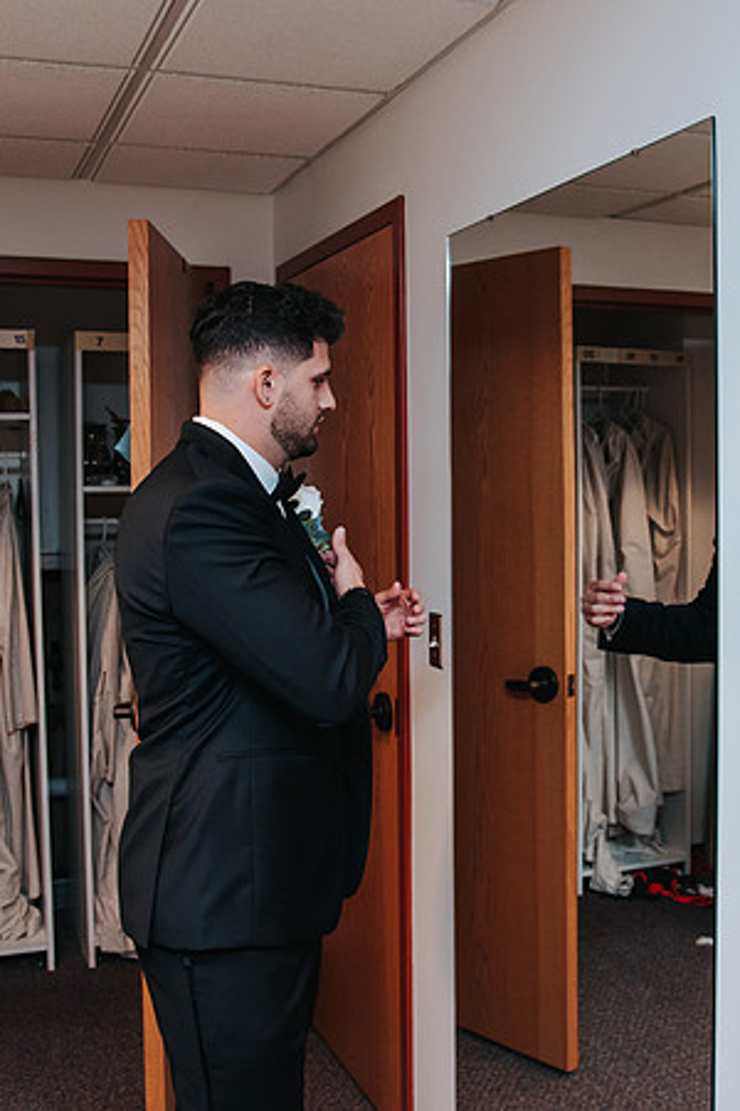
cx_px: 414
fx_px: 1201
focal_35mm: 39
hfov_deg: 34.2
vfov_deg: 49.6
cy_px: 514
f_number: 4
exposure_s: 1/200
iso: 800
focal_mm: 24
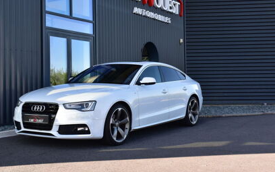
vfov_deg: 26.5
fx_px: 364
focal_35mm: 49
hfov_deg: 41.3
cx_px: 125
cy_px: 69
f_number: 9
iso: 400
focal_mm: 27
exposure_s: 1/160
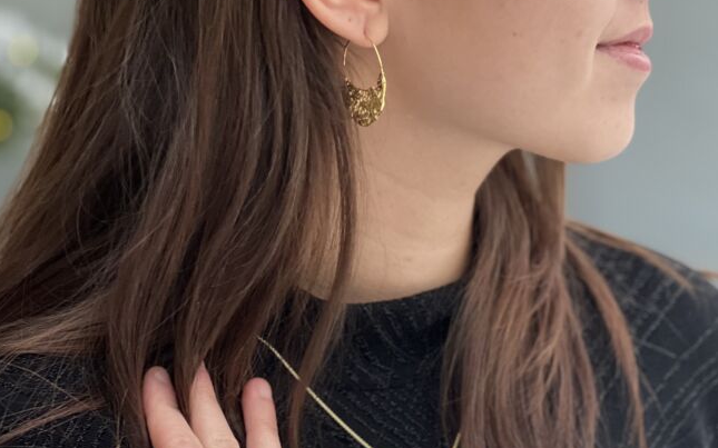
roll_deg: +1.7
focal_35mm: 110
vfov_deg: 11.9
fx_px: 2152
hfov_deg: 18.9
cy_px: 182
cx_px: 357
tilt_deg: -7.0
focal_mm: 9
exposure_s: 1/121
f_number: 2.8
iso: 200
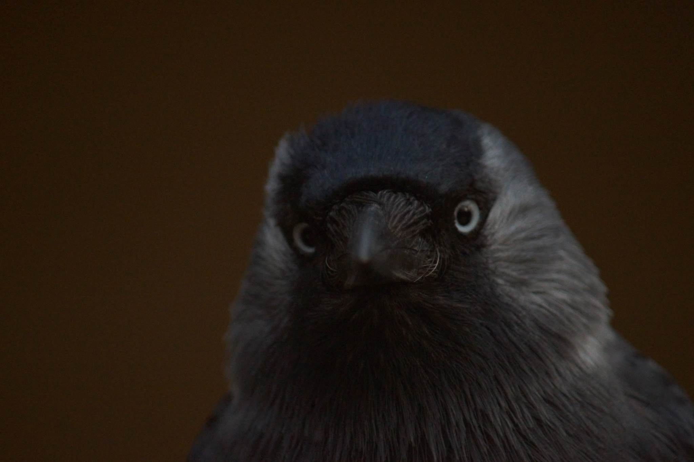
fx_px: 5204
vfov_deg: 5.1
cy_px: 231
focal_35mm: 270
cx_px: 347
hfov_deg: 7.6
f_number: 5.6
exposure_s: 1/640
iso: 1600
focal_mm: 180
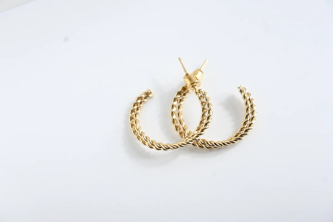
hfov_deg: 27.0
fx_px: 694
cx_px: 166
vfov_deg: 18.2
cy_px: 111
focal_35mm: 75
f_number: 6.3
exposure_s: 1/200
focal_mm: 50
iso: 400
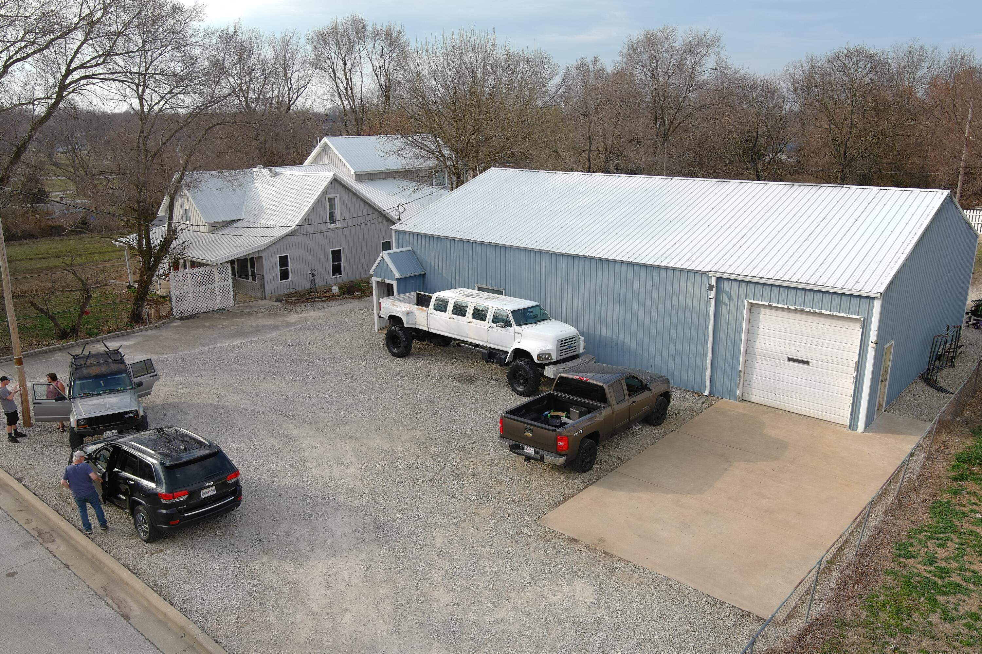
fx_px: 791
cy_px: 327
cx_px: 491
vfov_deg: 45.0
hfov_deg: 63.7
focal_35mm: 29
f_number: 2.8
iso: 100
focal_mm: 10.57
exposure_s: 1/640
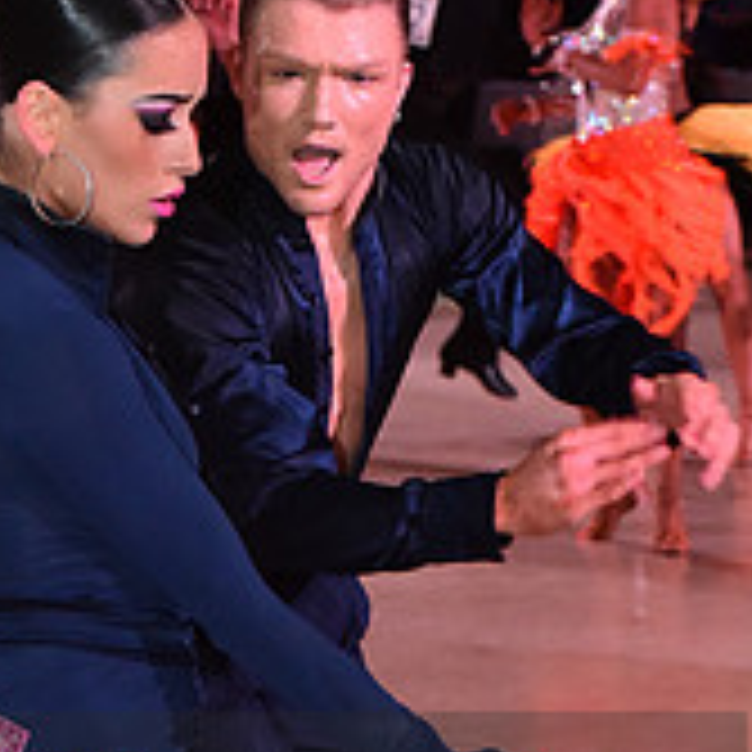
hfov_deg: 7.4
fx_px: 5800
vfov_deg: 7.4
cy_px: 865
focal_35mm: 236
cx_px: 128
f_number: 7.1
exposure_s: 1/320
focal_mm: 80
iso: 2500
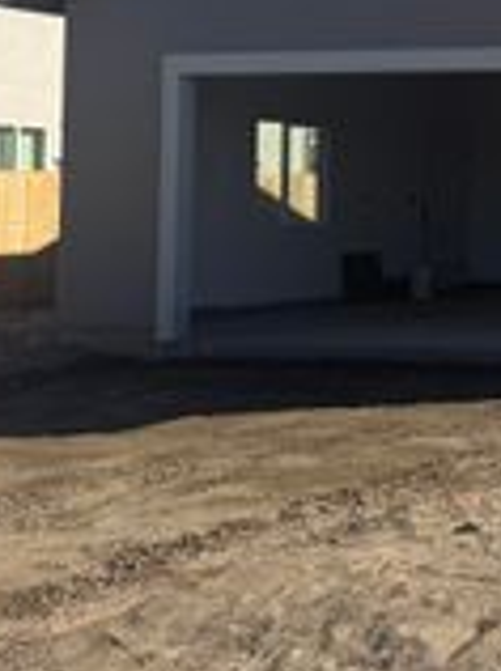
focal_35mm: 76
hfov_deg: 15.5
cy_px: 134
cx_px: 1002
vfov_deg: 25.3
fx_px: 1471
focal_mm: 6.76
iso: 80
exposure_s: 1/4608
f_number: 1.78
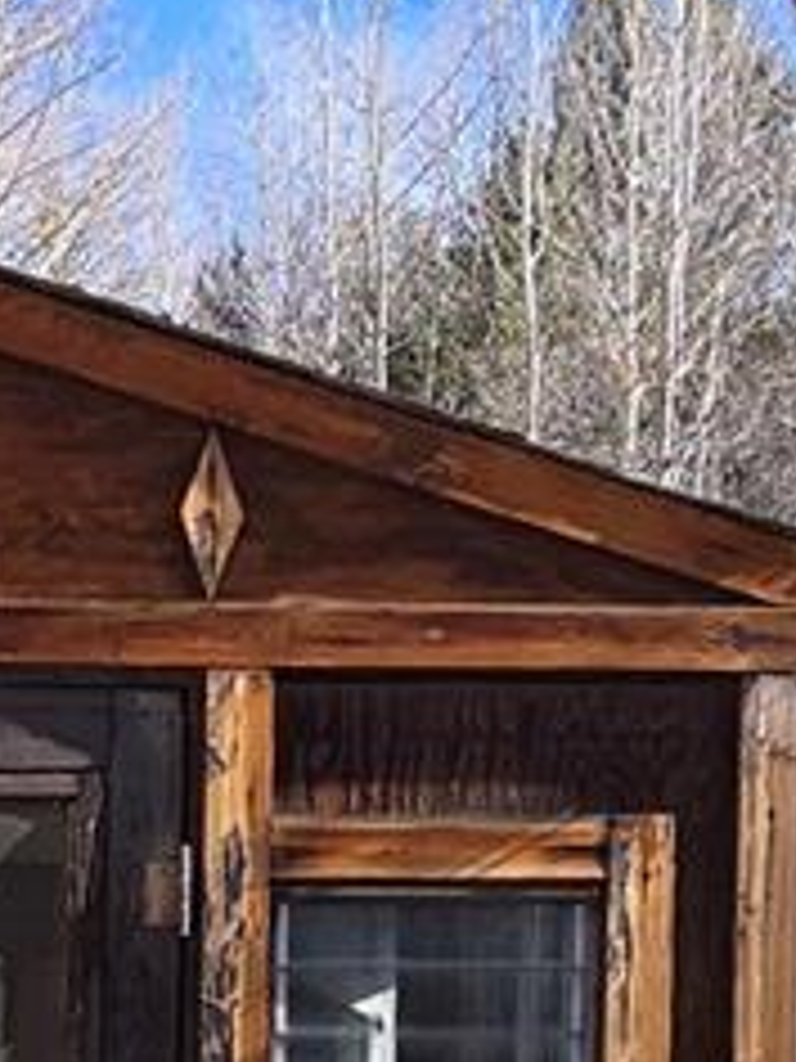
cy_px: 1408
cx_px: -153
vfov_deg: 25.1
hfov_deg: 20.8
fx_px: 2024
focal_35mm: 66
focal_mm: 2.2
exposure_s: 1/287
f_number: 1.9
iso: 20
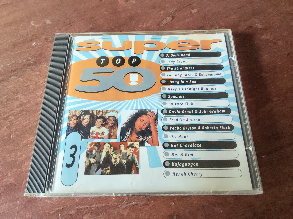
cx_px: 146
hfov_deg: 67.3
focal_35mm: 26
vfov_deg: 53.1
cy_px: 110
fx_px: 220
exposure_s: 1/33.3
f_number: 2
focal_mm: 2.78
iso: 200
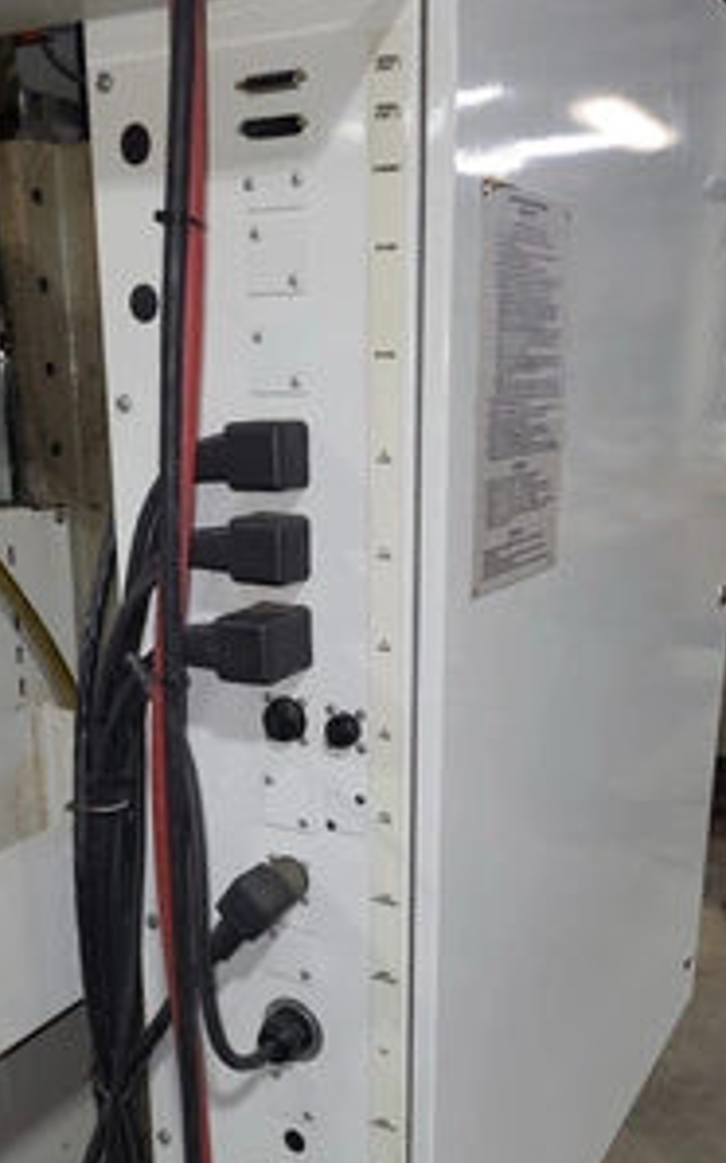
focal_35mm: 37
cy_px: 706
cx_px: 320
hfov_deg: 34.4
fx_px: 1172
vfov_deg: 52.4
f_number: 1.8
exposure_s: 1/40
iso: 125
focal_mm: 5.4
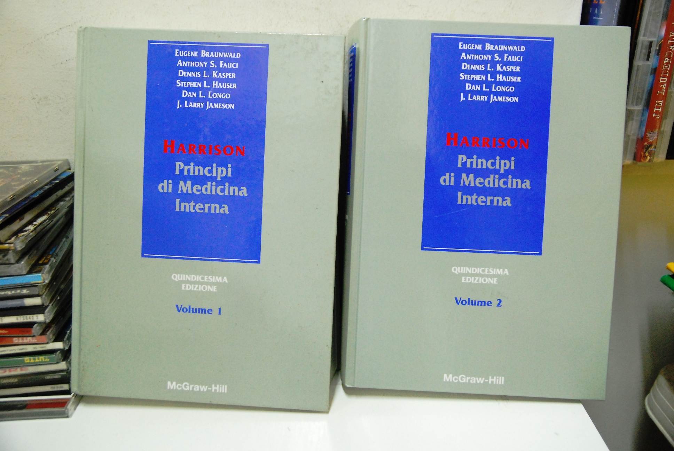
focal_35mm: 33
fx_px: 619
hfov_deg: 57.2
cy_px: 226
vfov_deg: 40.1
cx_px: 337
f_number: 4.5
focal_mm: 22
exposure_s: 1/60
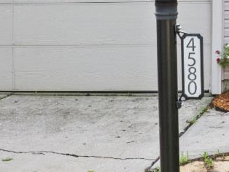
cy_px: -28
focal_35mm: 101
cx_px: 236
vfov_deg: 14.3
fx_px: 669
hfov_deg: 18.8
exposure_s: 1/500
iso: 100
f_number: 2.8
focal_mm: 8.38
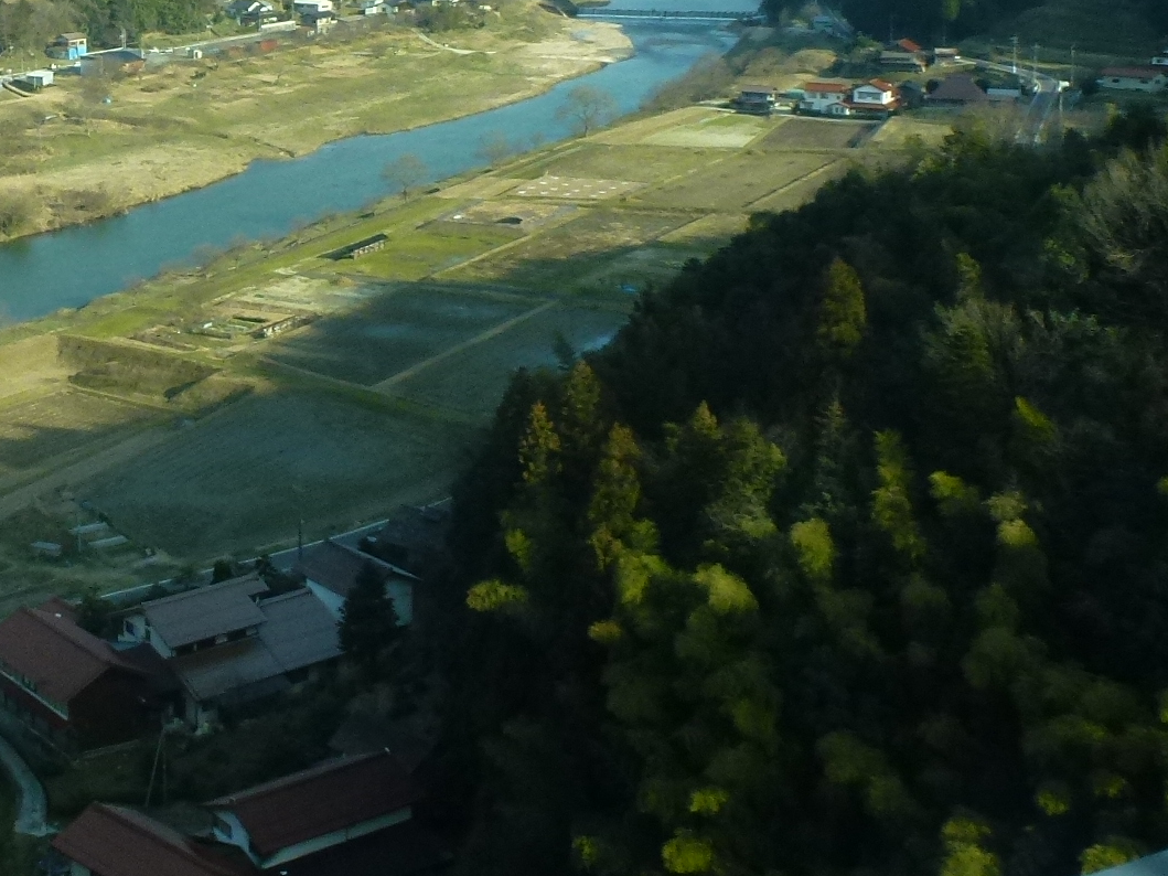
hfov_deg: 31.8
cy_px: 96
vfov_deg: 24.5
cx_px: 146
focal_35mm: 58
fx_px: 1957
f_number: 4
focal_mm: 4.3
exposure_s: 1/250
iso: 160
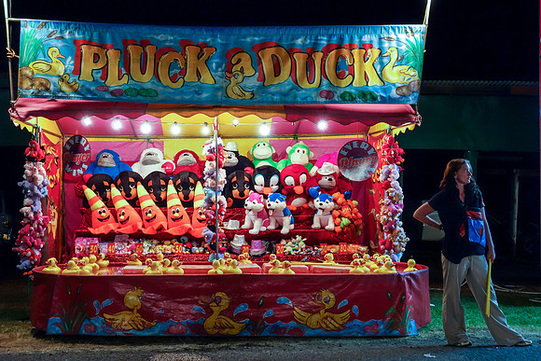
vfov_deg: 31.2
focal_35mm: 43
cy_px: 180
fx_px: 646
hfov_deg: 45.4
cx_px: 270
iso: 800
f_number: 3.2
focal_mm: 16.01
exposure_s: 1/60
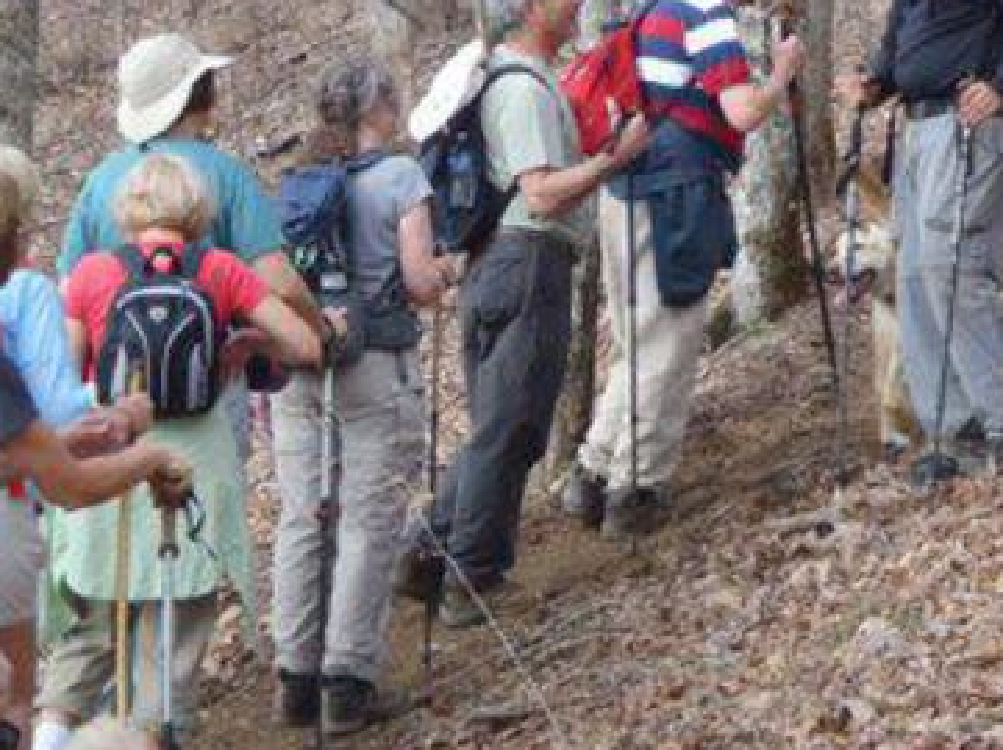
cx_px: 640
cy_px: 139
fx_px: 4226
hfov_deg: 13.5
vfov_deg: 10.1
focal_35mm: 146
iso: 100
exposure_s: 1/80
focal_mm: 15.06
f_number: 4.4
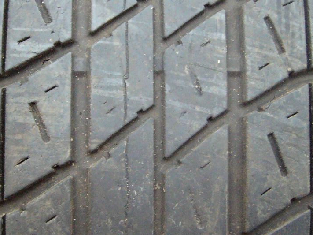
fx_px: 570
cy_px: 92
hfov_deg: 30.7
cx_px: 147
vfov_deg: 23.2
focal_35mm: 63
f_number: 2.8
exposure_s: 1/40
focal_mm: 5.8
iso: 400
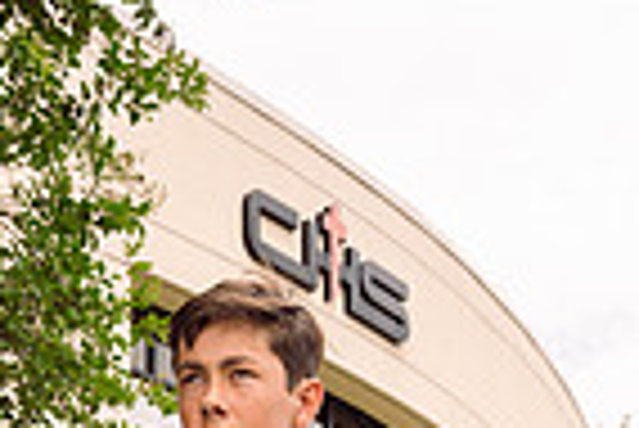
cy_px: 955
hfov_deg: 22.0
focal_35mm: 92
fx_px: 1635
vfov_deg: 12.4
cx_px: 198
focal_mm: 29
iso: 100
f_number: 7.1
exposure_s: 1/200
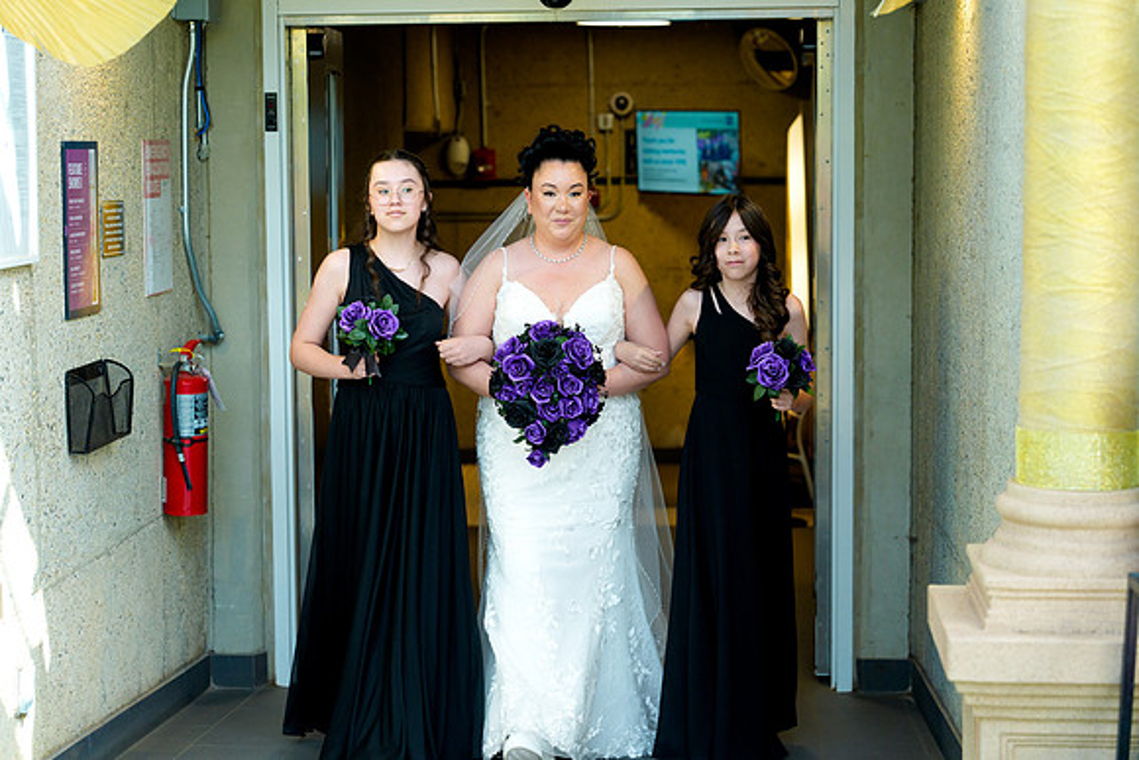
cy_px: 380
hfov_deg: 29.6
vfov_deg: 20.0
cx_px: 570
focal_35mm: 68
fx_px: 2152
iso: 640
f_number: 3.2
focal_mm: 68
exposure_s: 1/640
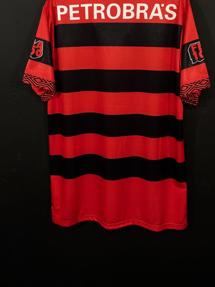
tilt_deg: -8.5
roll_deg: +0.4
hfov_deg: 39.6
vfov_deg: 50.3
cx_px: 118
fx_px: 298
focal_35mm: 36
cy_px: 92
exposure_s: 1/60
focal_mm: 4.25
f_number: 1.8
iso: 320
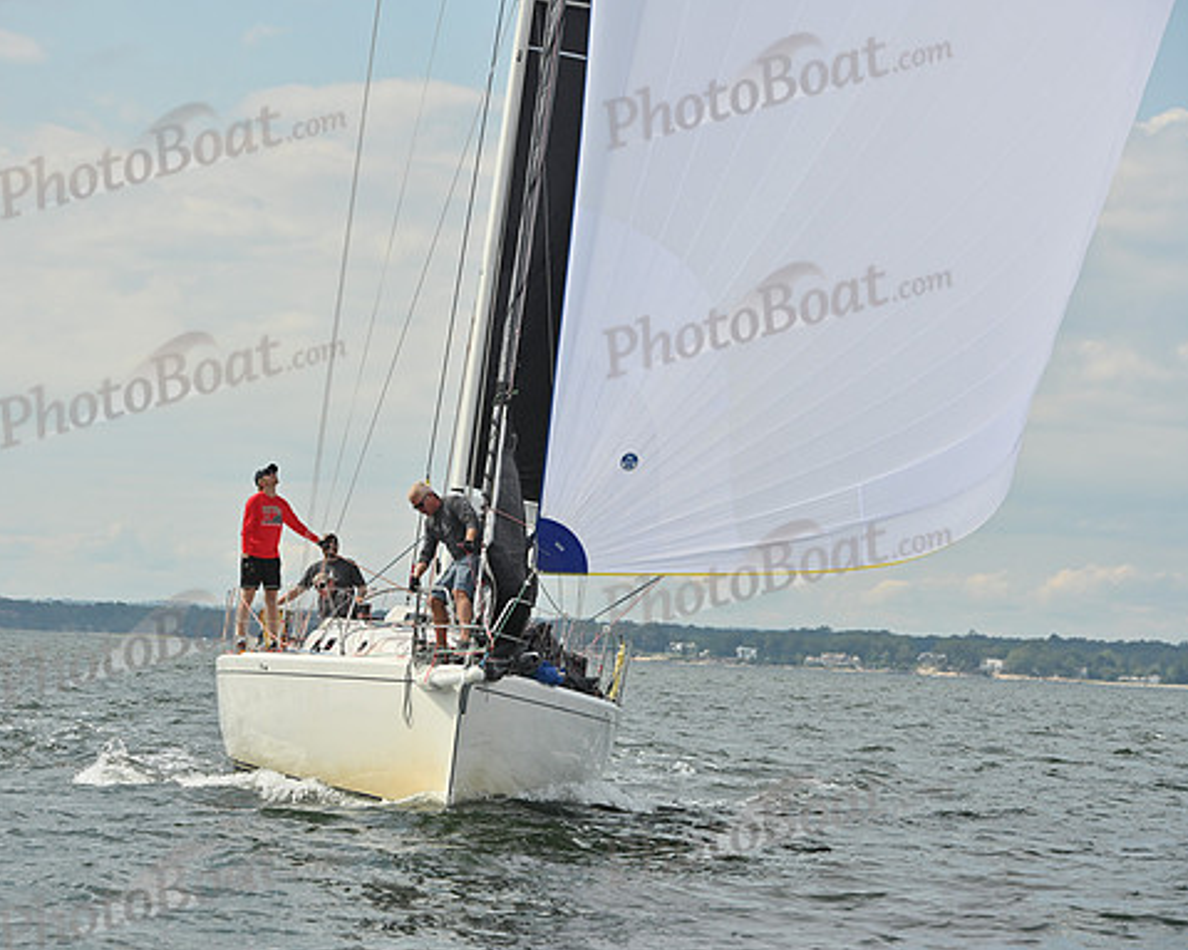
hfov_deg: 13.6
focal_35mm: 142
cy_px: 477
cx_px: 476
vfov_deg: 10.9
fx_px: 4992
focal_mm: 125
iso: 320
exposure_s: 1/1600
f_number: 8
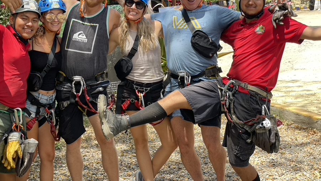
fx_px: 545
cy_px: 62
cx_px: 160
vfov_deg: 18.8
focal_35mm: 64
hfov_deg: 32.8
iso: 25
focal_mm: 6
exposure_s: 1/168
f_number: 2
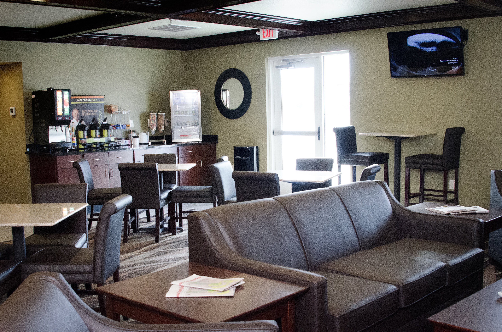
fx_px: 584
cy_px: 166
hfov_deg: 46.5
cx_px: 251
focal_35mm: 42
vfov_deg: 31.8
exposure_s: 1/250
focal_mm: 28
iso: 3600
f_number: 6.3
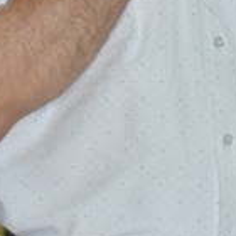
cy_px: -129
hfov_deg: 3.2
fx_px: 4207
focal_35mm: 545
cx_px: 3
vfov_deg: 3.2
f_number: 5
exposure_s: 1/60
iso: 900
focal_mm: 75
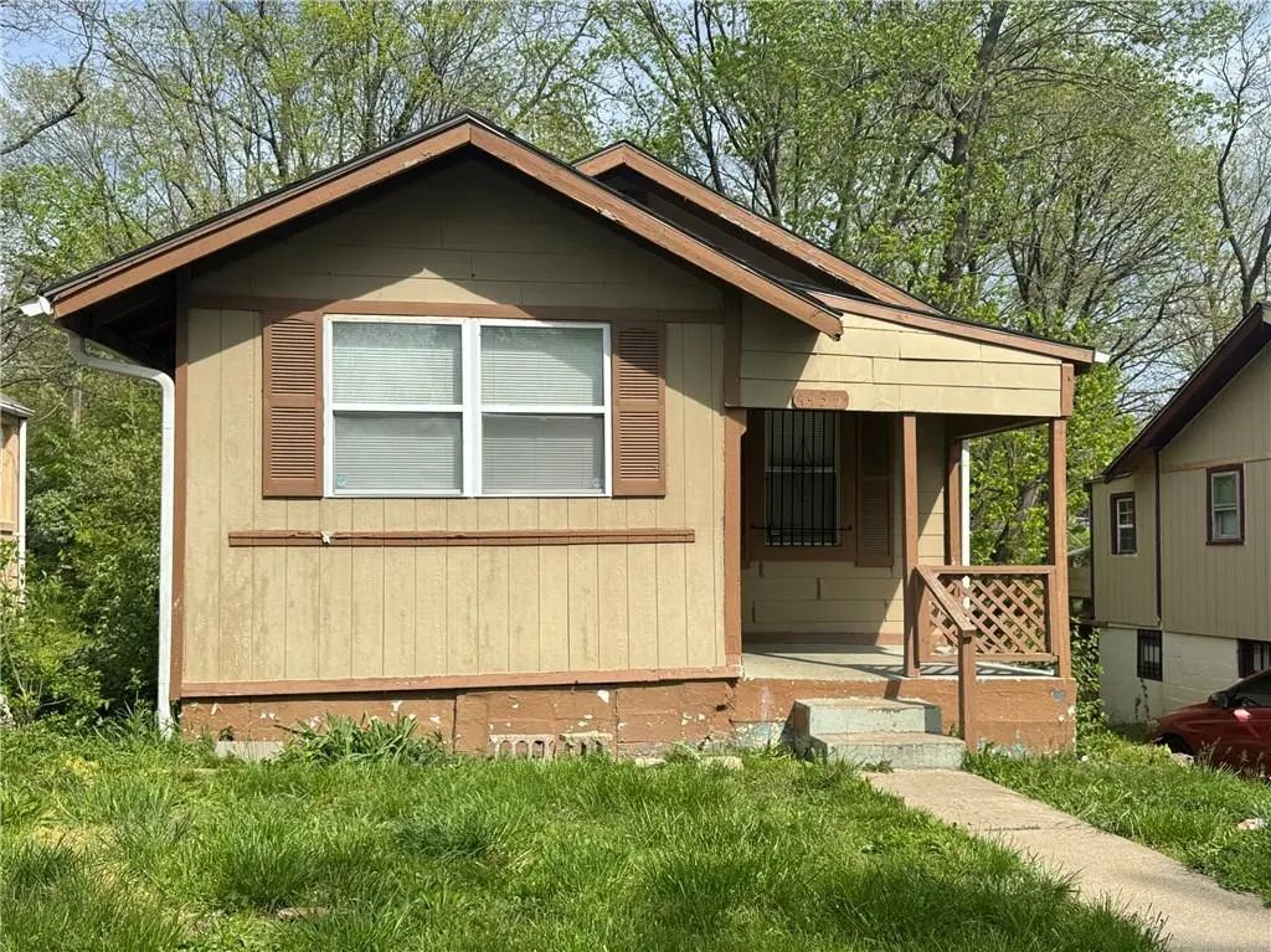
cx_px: 636
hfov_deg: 71.6
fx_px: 881
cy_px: 476
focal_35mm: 24
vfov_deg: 56.8
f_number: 1.78
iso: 80
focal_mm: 6.76
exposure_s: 1/2506
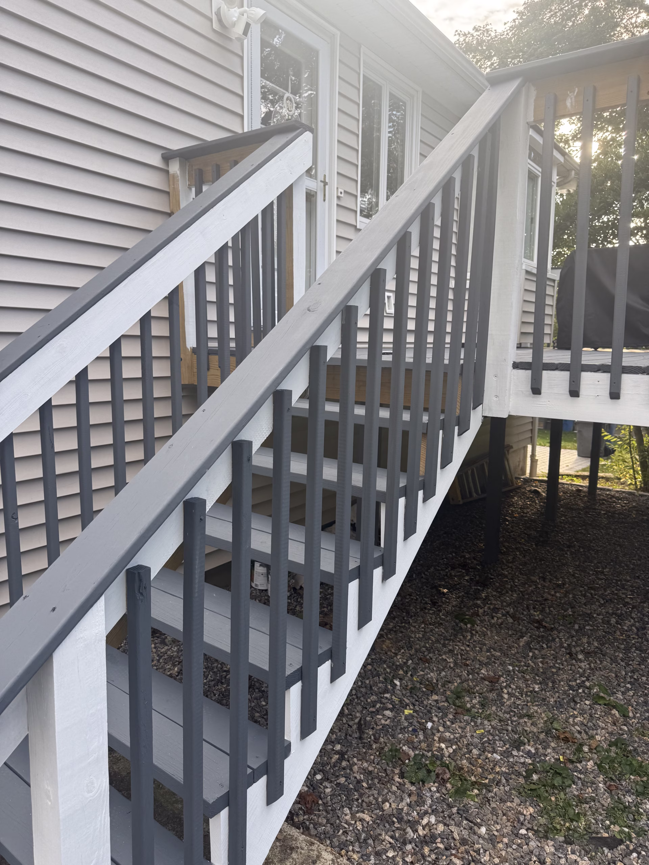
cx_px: 324
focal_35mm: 24
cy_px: 432
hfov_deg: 56.8
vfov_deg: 71.6
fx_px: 600
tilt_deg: -5.5
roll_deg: +0.1
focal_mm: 6.76
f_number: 1.78
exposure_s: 1/370
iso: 80
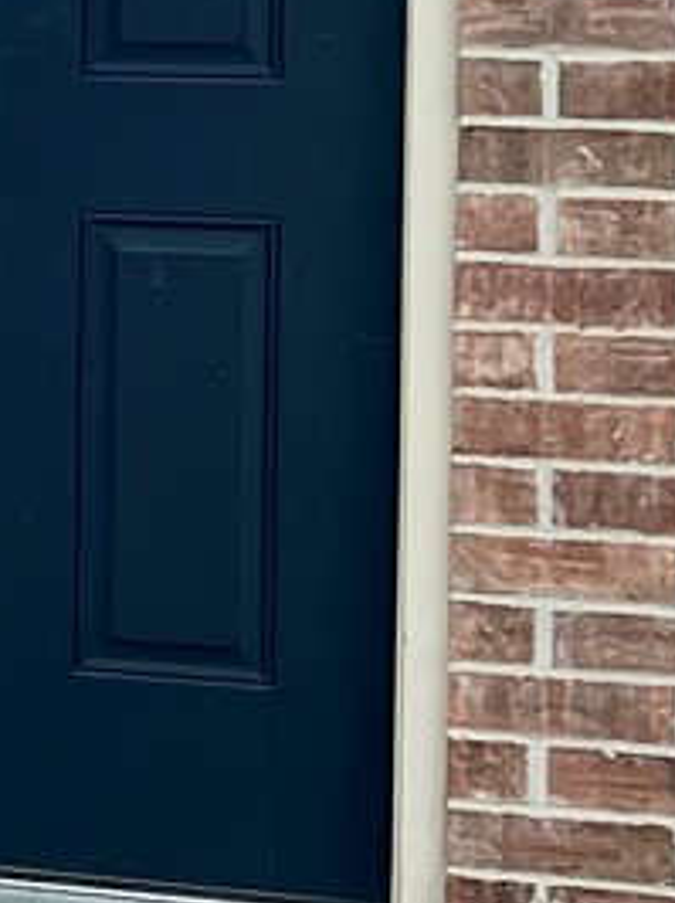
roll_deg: -0.3
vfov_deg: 10.4
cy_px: 7
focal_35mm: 188
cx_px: -1425
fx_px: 4896
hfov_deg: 7.0
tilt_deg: -1.0
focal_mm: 5.1
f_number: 1.6
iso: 50
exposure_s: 1/967
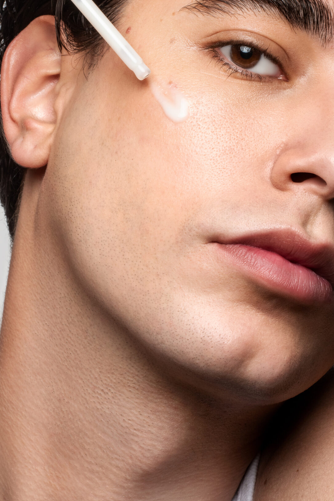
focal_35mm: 173
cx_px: 167
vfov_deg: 11.9
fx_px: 2406
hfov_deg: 7.9
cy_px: 160
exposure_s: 1/200
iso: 400
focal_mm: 110
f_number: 25
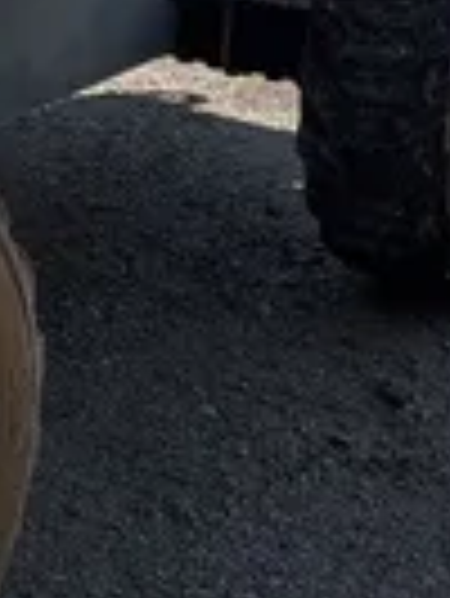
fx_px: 2475
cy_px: -232
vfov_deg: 13.2
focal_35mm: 143
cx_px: -117
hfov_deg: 10.2
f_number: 1.6
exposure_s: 1/2398
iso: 50
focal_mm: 5.96
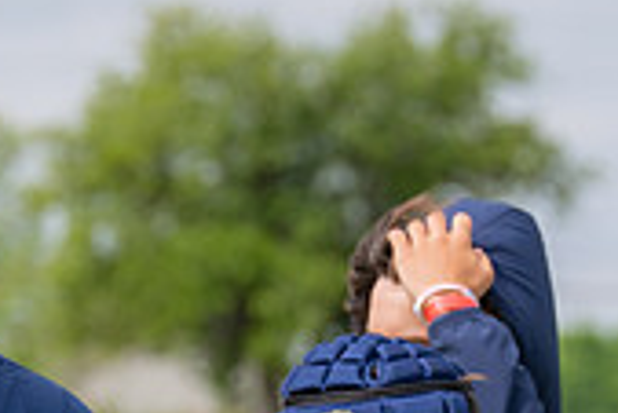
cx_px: -48
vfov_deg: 2.0
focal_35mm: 676
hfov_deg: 3.0
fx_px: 11614
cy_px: 685
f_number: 6.3
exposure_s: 1/500
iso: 100
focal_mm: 197
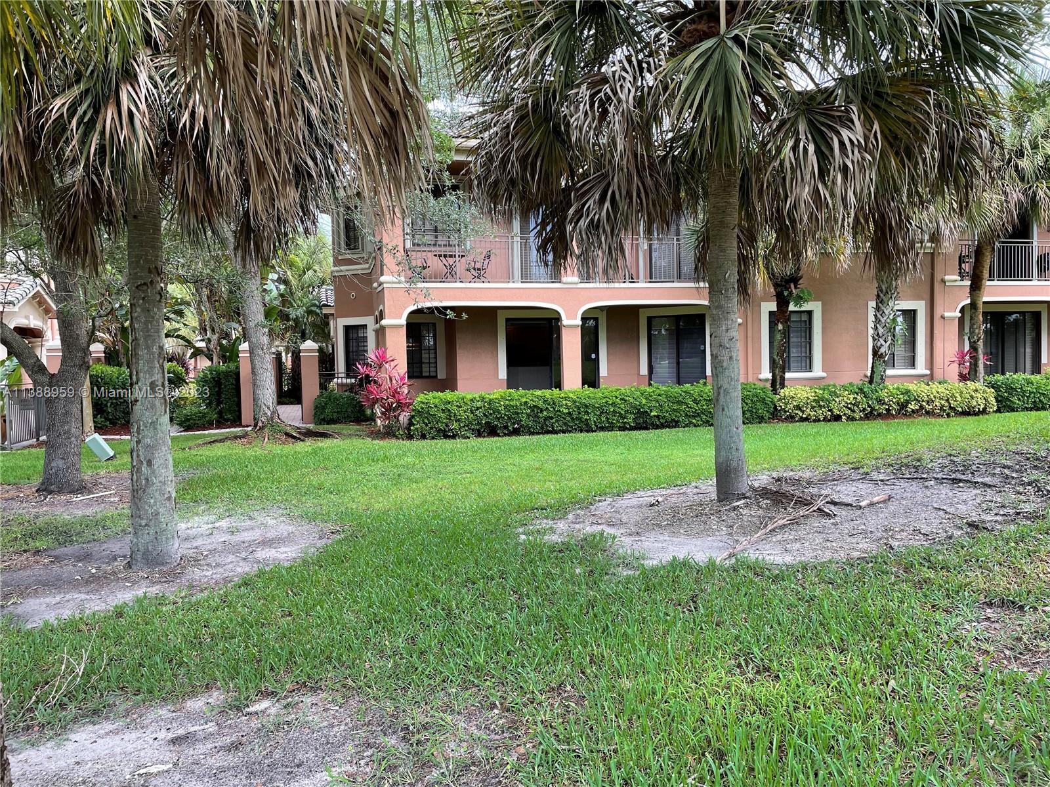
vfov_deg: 53.1
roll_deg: +2.7
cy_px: 394
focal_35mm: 26
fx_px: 789
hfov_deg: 67.3
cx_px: 525
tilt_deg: -2.7
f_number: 1.6
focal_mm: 4.2
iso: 32
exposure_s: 1/302
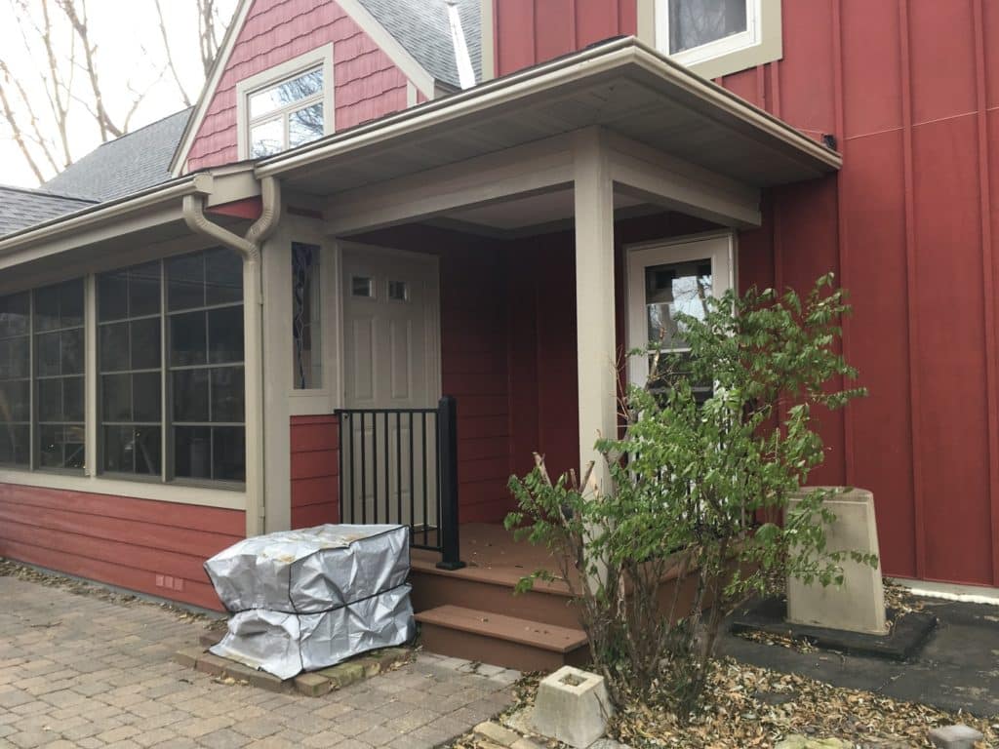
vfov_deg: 48.2
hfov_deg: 61.7
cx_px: 500
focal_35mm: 29
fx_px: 837
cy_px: 374
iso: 32
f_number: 2.2
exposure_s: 1/120
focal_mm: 4.15
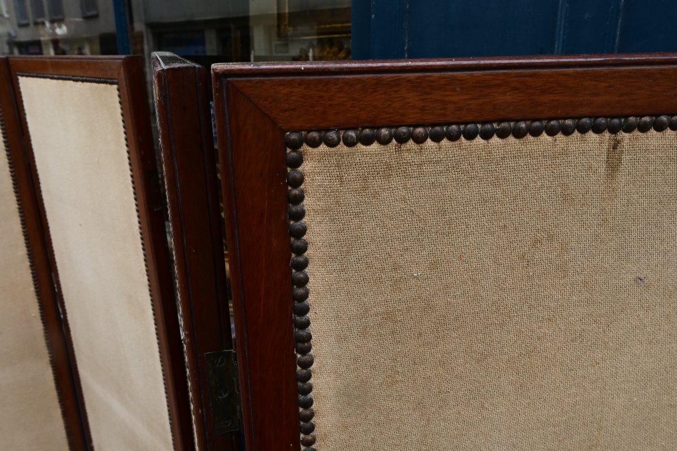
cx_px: 338
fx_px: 564
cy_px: 226
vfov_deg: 43.6
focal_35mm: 30
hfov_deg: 61.9
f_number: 11
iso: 400
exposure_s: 1/60
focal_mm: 20
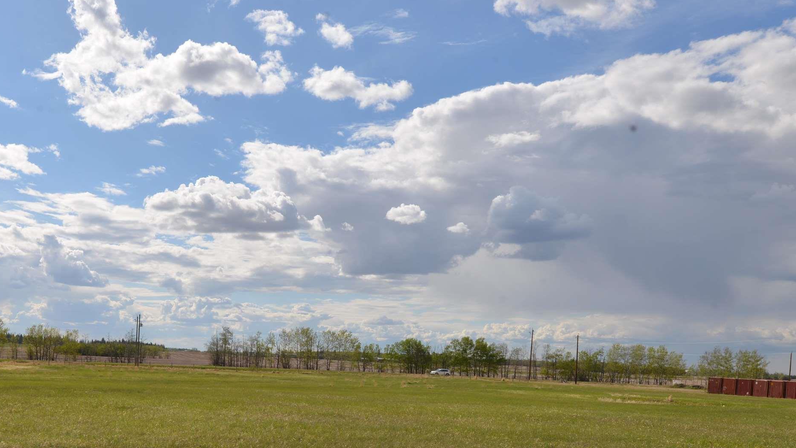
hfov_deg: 51.8
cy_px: 395
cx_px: 263
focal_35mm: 38
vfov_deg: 30.0
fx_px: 802
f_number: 13
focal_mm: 22
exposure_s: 1/200
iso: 100
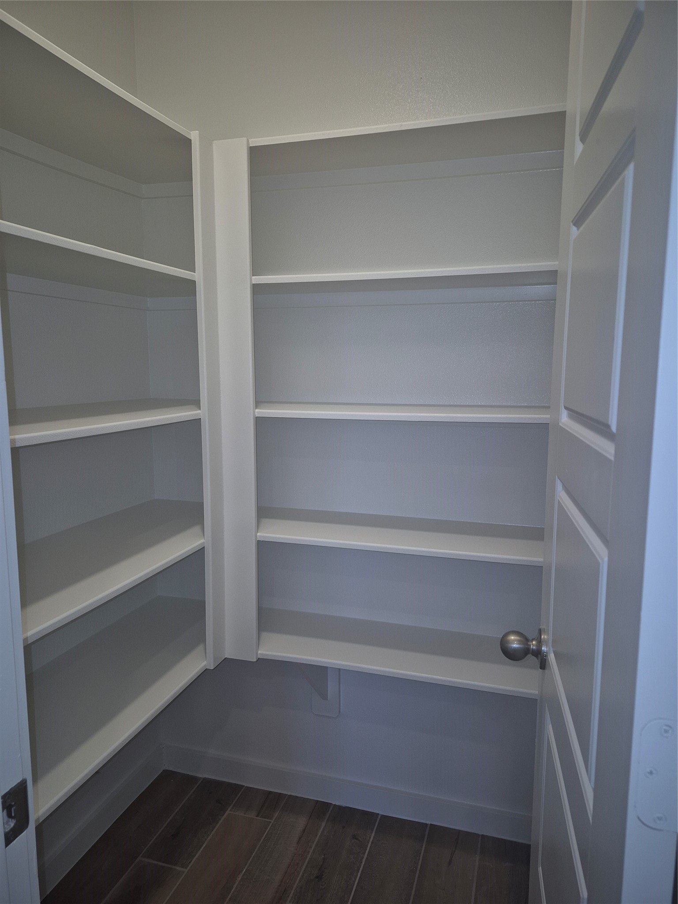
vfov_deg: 73.9
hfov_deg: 58.9
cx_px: 339
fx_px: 601
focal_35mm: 23
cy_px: 452
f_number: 1.8
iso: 64
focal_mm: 5.4
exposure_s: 1/60
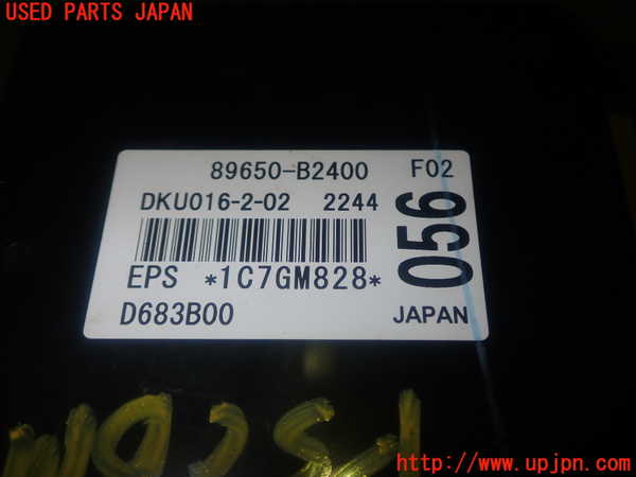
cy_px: 238
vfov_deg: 37.7
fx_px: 698
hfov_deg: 49.0
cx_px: 318
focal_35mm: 38
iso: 200
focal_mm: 6.83
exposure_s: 1/40
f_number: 8
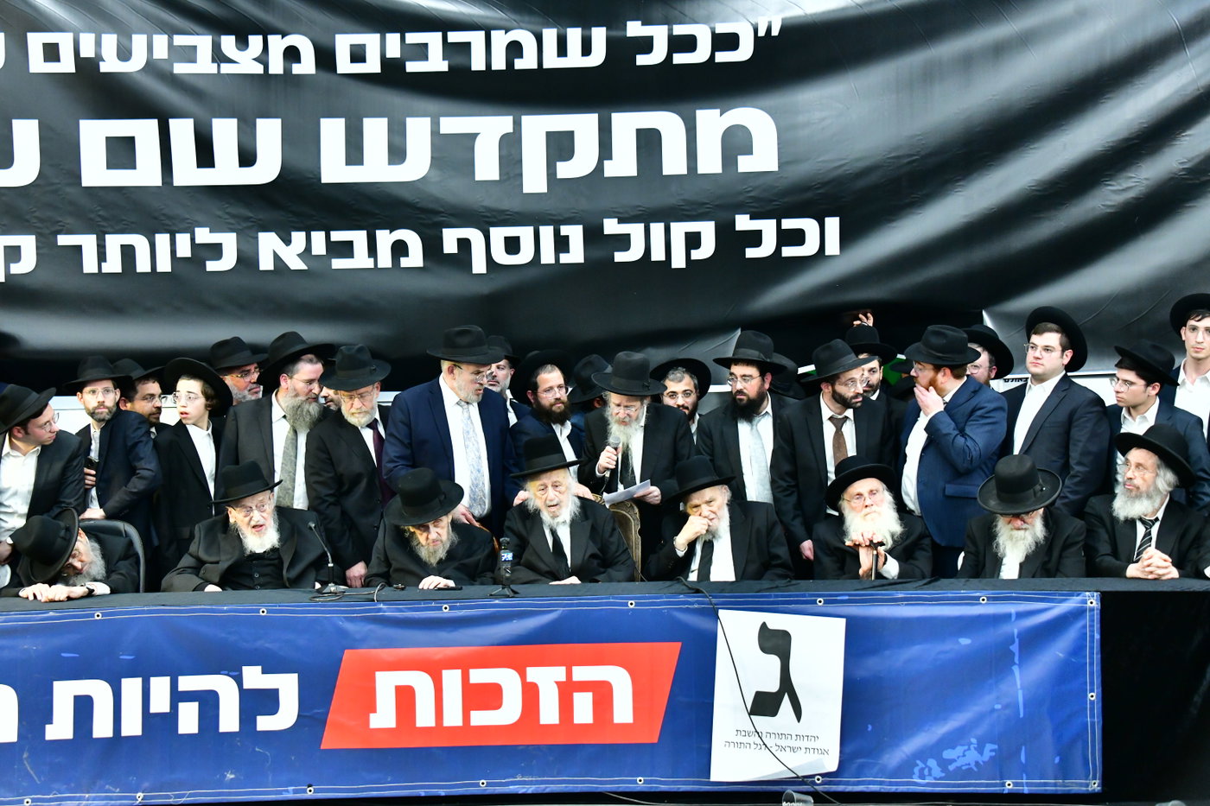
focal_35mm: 52
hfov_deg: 38.2
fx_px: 1747
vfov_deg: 26.0
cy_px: 403
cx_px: 605
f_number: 5.6
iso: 3200
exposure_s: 1/160
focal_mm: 52
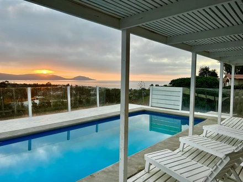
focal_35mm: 26
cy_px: 91
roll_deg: -0.9
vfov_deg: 53.1
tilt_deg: -3.6
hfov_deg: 67.3
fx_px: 183
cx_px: 122
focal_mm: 5.7
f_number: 1.5
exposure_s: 1/282
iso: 40
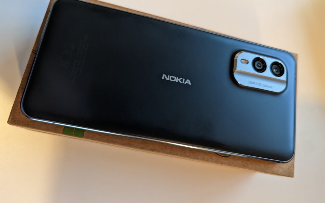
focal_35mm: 26
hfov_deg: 70.4
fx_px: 230
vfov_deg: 47.5
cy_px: 88
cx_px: 161
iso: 176
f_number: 1.85
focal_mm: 6.81
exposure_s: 1/23.8
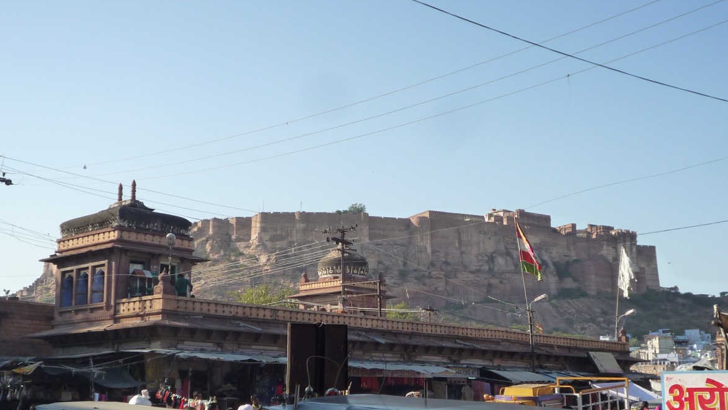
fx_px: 984
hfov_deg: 40.6
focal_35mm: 51
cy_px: 246
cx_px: 367
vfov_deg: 23.5
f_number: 4
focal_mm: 6.8
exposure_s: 1/640
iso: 160
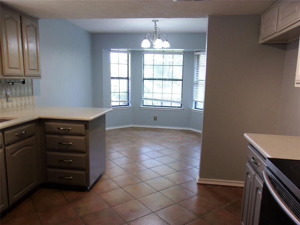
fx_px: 234
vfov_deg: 51.4
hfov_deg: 65.3
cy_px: 112
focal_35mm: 27
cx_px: 150
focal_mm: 4.9
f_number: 3
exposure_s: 1/34
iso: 89
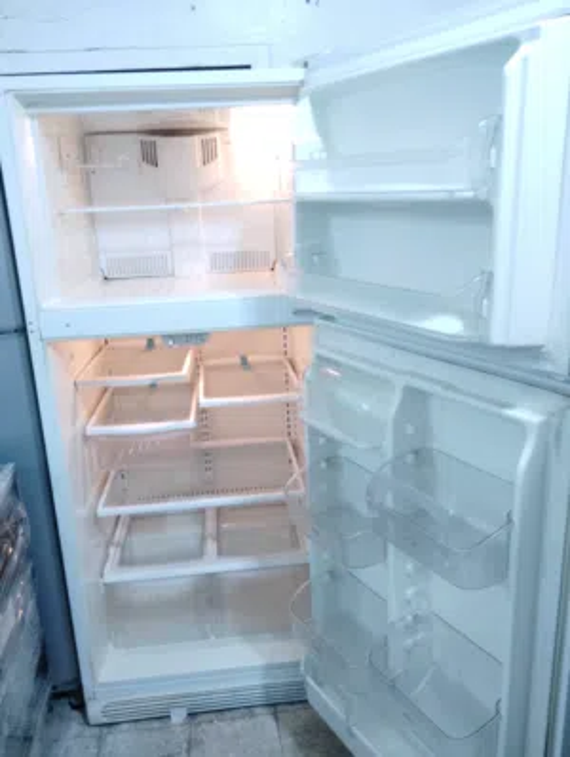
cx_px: 285
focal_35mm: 29
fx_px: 635
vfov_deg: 61.6
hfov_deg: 48.4
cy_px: 378
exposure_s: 1/50
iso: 341
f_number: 1.8
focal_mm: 4.25
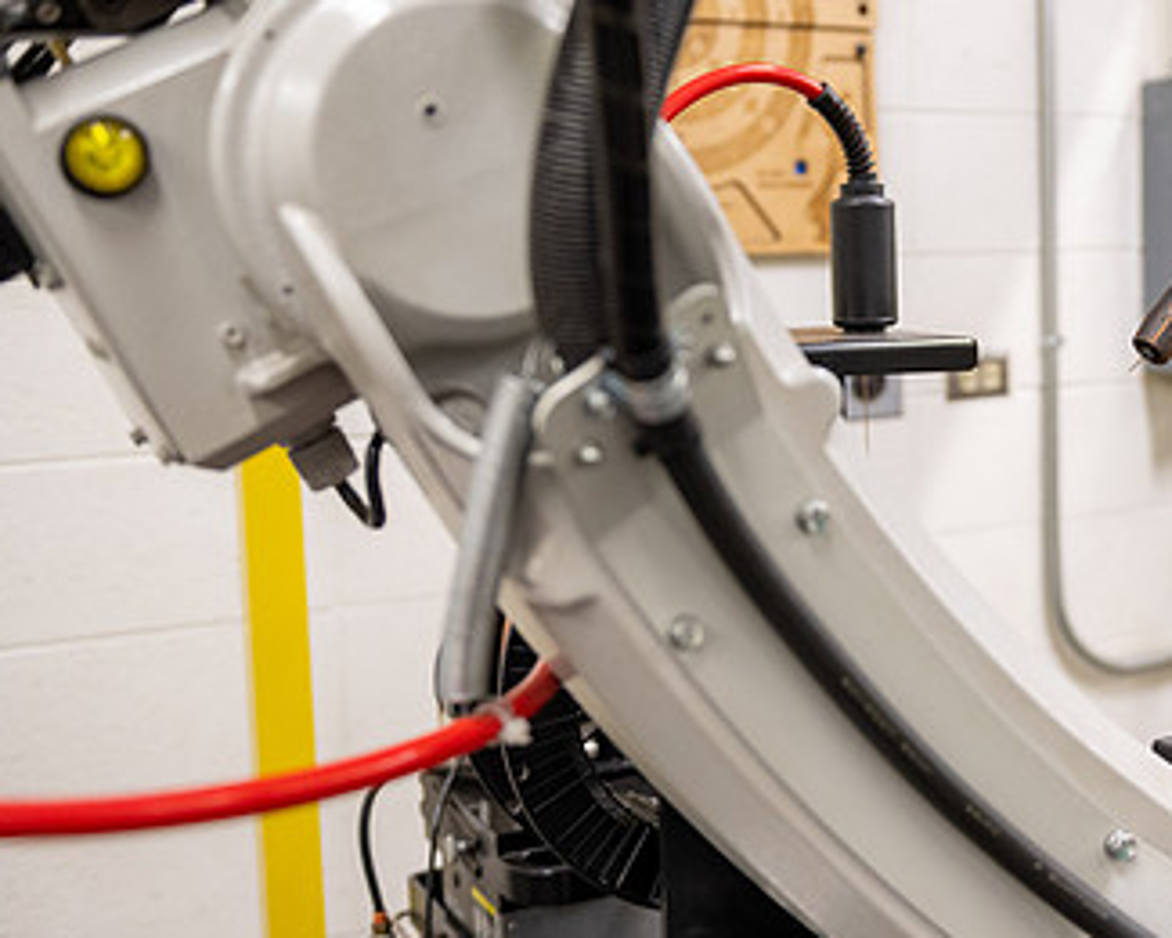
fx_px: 1804
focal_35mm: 52
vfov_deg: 29.1
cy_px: 409
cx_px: 970
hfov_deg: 34.7
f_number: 2.8
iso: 1250
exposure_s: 1/200
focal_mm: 31
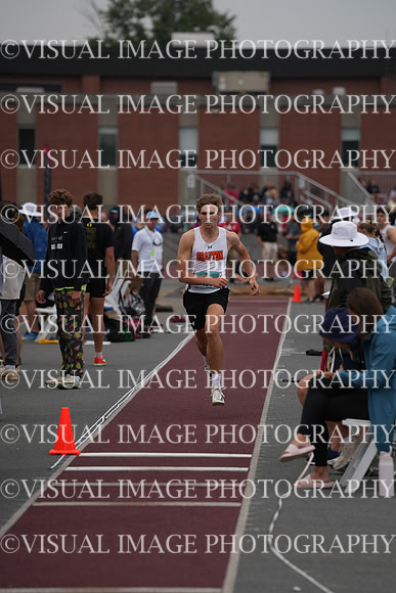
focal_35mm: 200
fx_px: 3298
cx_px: 198
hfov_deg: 6.9
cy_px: 296
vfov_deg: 10.3
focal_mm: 200
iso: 800
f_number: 4
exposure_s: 1/2500
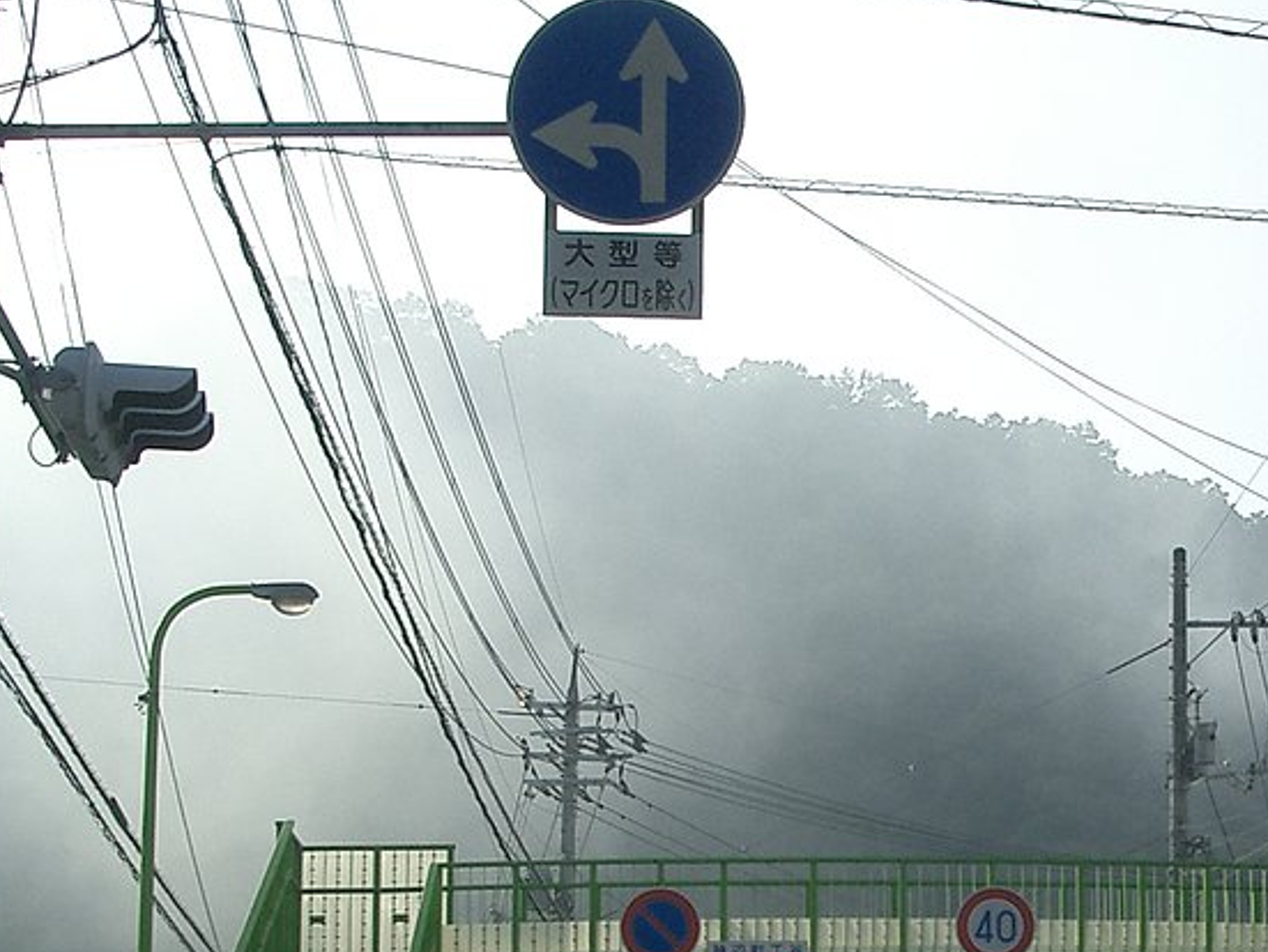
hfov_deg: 21.2
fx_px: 3336
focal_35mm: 91
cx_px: 1040
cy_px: 798
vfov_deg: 16.1
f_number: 5
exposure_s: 1/320
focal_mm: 8.2
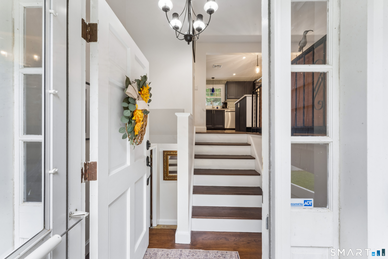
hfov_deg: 104.3
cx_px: 194
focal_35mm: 14
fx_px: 151
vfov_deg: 81.2
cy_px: 130
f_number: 22
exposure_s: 1.6
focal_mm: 14
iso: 100
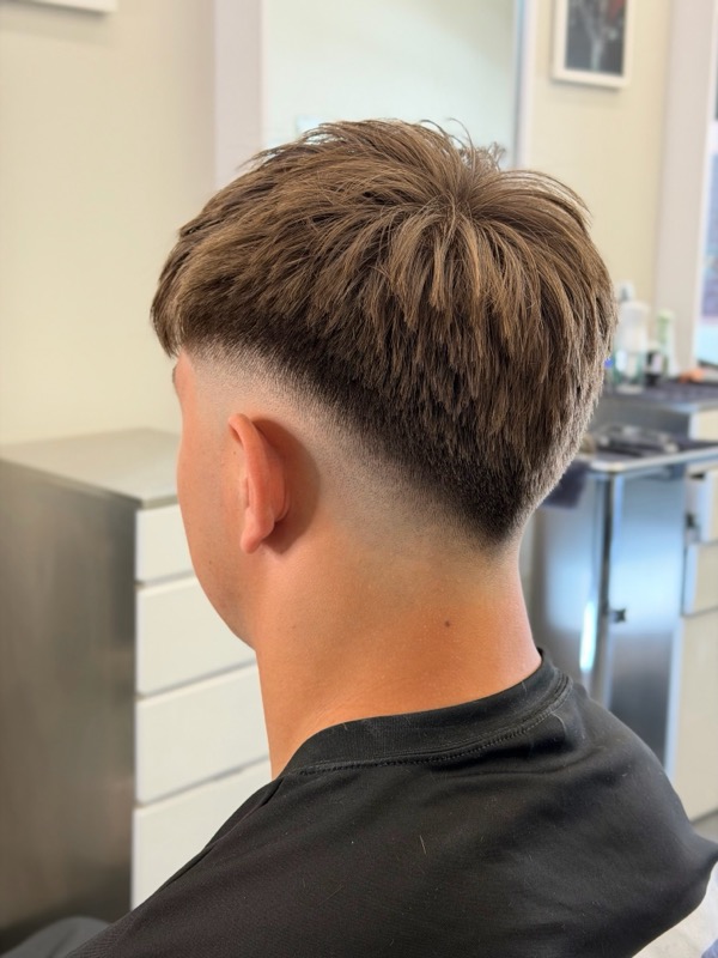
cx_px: 359
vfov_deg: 39.7
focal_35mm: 48
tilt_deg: -10.9
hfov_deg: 30.3
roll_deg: +1.4
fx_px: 1327
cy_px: 479
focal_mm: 6.76
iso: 160
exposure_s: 1/44
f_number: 1.78
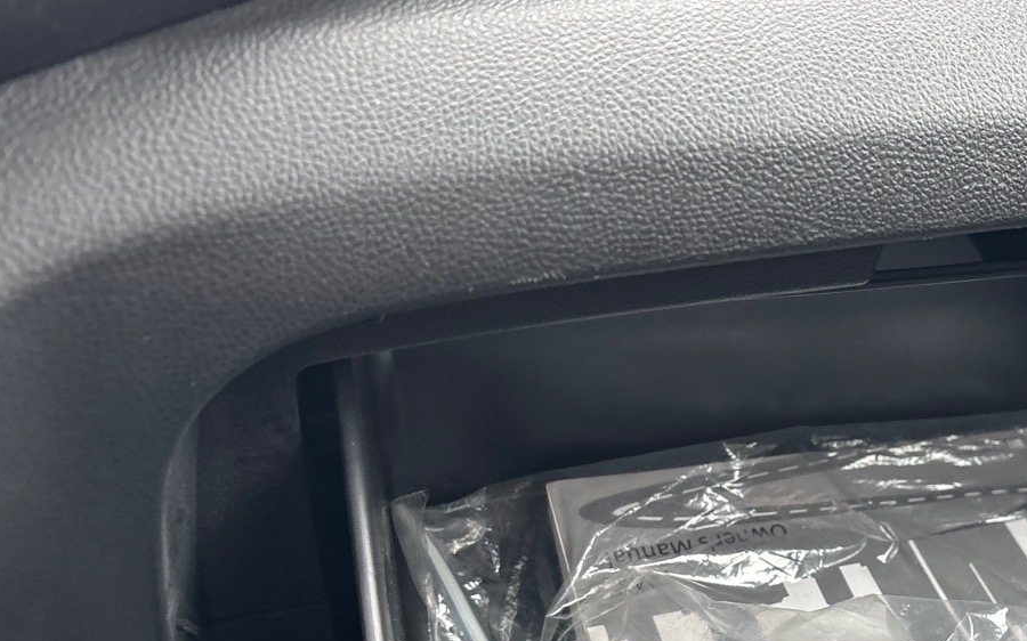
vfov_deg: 26.1
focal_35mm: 49
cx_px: 855
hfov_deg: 39.1
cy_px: 465
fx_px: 1371
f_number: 1.6
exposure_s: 1/68
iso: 125
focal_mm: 5.96
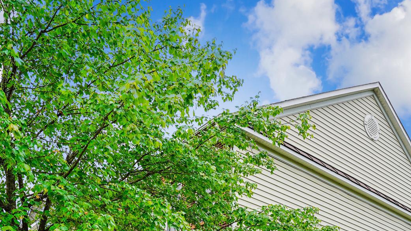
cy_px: 265
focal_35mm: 37
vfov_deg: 28.5
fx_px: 403
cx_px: 297
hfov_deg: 52.2
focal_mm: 18
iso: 100
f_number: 5.6
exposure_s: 1/80
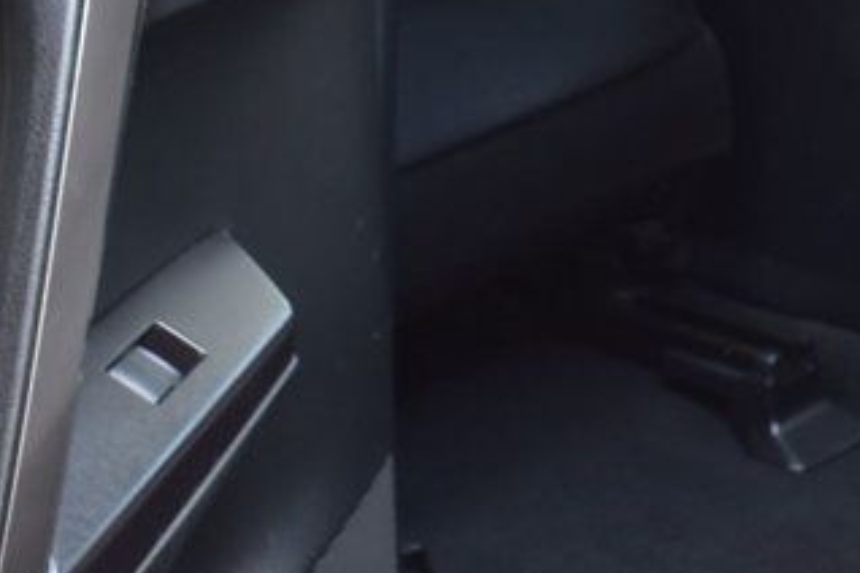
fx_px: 2881
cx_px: 995
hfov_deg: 16.4
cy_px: 130
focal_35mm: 121
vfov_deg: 11.3
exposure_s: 1/25
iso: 400
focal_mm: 25
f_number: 7.1
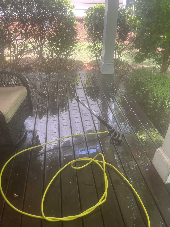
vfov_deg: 67.3
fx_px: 170
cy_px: 114
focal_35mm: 26
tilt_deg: -35.1
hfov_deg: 53.1
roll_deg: +0.0
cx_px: 85
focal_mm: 5.1
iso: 40
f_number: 1.6
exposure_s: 1/121
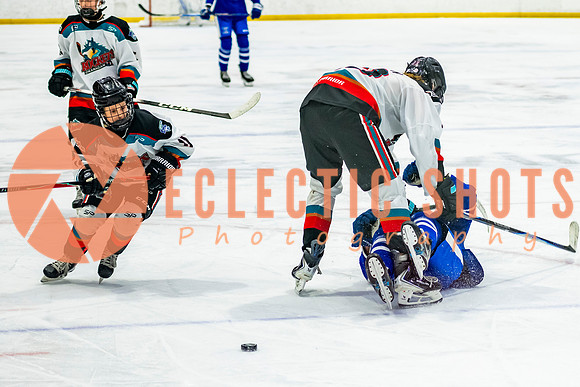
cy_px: 237
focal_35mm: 128
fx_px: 2065
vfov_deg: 10.7
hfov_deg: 15.9
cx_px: 441
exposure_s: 1/800
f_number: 3.2
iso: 1600
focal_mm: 70
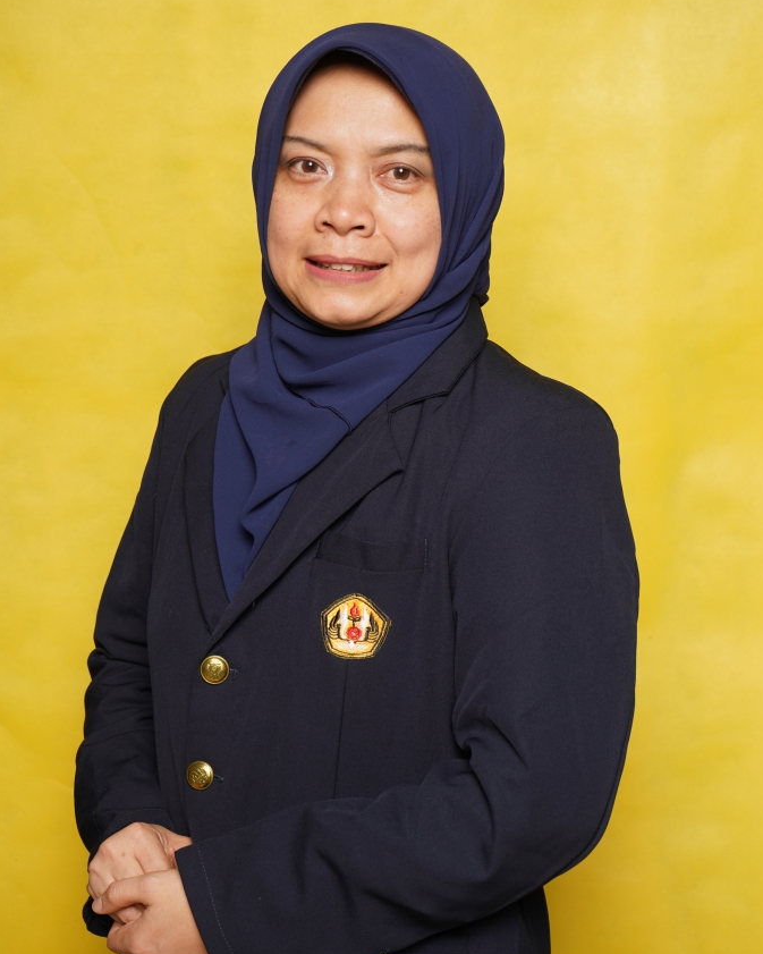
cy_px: 457
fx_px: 2258
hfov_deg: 19.2
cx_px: 385
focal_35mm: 80
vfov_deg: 23.8
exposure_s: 1/320
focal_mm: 70
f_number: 8
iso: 200
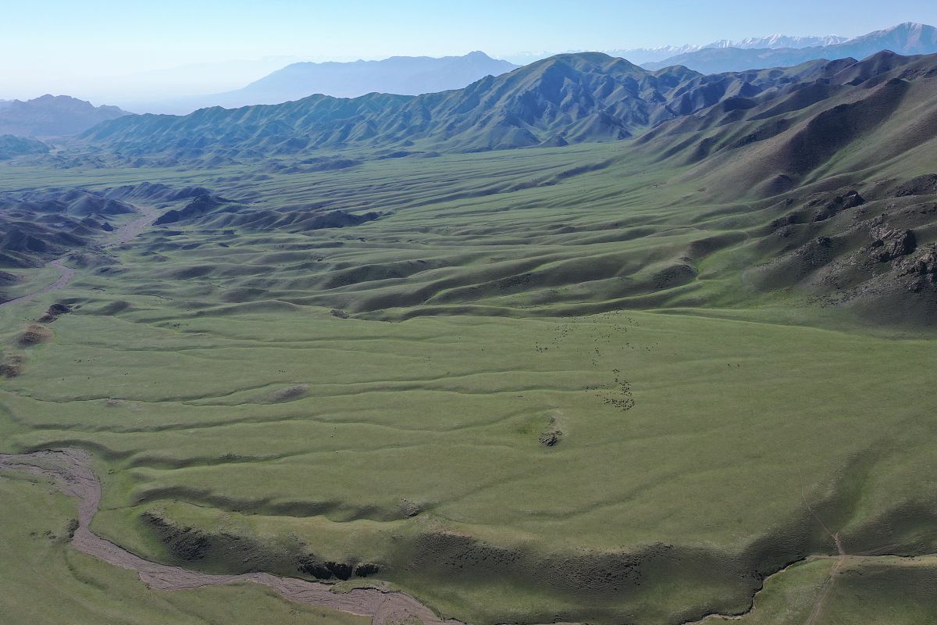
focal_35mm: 28
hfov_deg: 65.5
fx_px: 729
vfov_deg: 46.4
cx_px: 468
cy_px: 312
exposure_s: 1/320
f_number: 7.1
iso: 100
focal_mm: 10.26
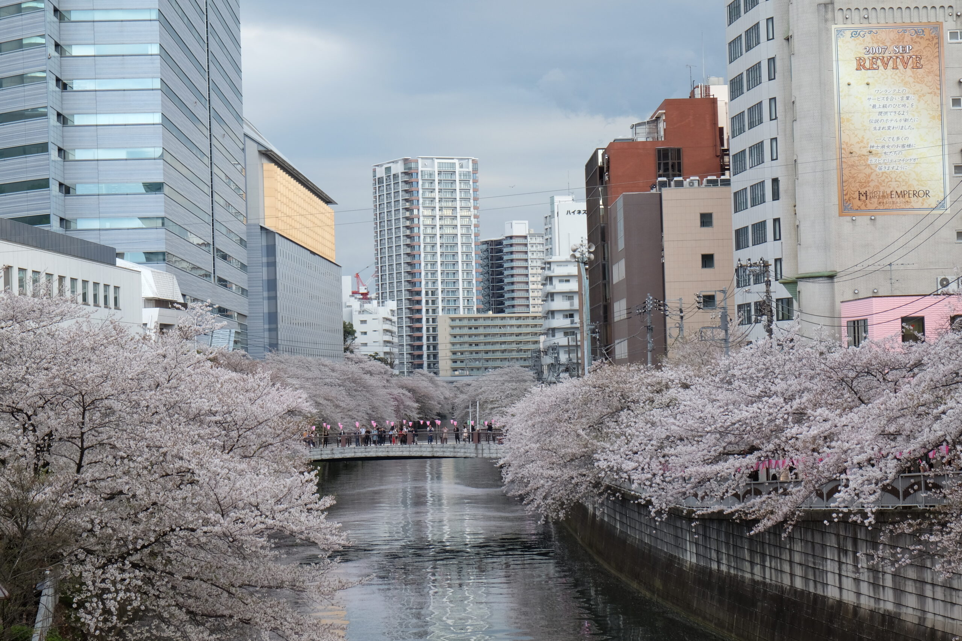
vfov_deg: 16.5
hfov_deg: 24.5
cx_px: 481
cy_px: 320
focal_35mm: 83
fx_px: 2218
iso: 400
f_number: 16
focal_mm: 55
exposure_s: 1/30
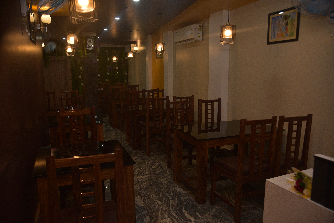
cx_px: 167
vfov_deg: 43.6
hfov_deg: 61.9
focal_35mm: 30
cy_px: 112
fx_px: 278
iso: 640
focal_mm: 30
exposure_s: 1/160
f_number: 4
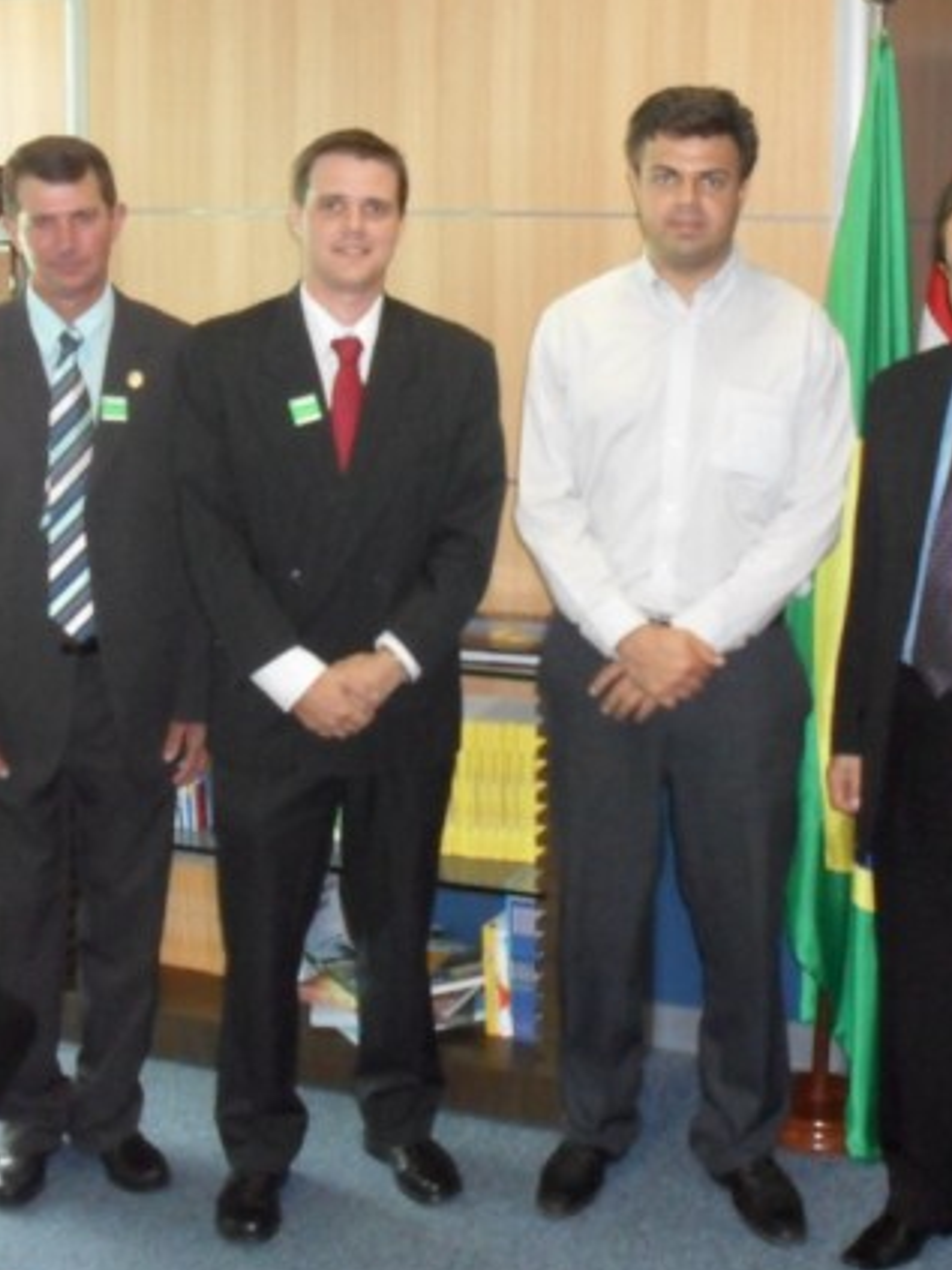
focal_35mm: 53
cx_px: 667
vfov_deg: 36.1
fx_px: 1944
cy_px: 567
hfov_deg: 27.3
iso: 400
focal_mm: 6.3
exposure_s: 1/45
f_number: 3.2
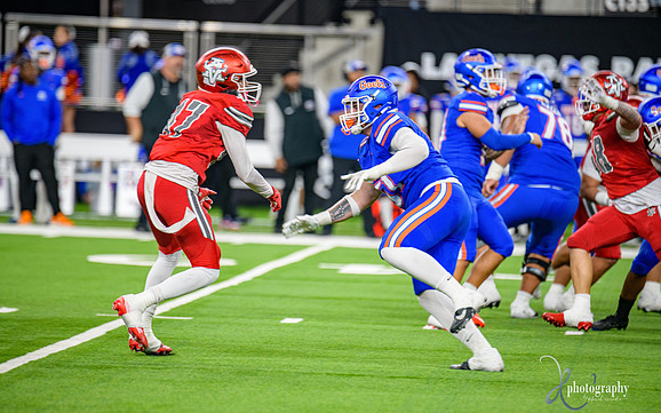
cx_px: 330
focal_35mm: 307
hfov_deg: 6.8
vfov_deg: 4.3
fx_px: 5529
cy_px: 218
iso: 1000
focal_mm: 300
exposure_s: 1/400
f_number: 2.8
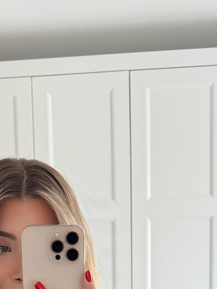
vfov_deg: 24.1
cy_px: 384
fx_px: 585
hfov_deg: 20.6
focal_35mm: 70
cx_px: 27
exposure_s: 1/121
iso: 100
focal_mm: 6.76
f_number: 1.78
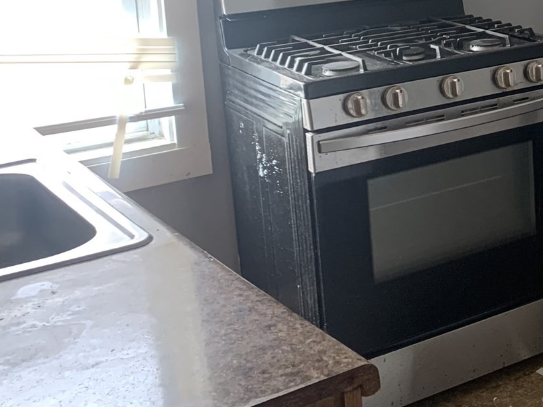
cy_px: 32
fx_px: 1019
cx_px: 613
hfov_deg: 27.1
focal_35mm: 65
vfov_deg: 22.0
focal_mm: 4.25
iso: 100
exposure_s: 1/60
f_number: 1.8
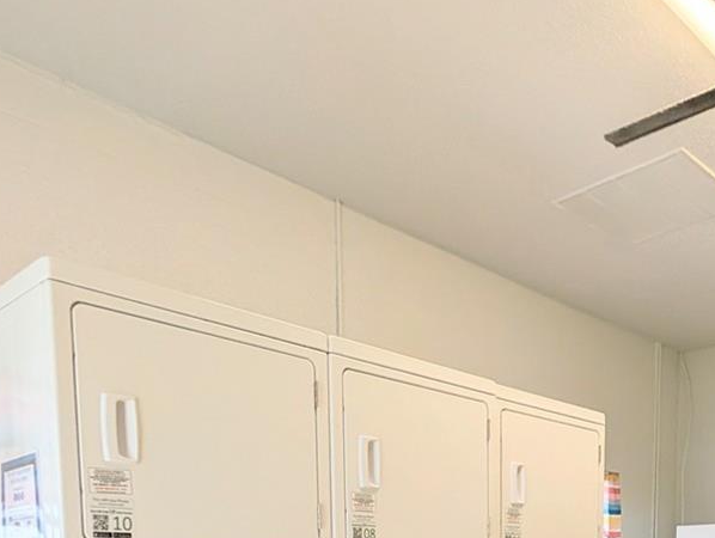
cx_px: 438
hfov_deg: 56.2
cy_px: 653
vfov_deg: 34.8
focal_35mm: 32
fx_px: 662
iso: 89
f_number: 1.7
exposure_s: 1/300
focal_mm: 2.02
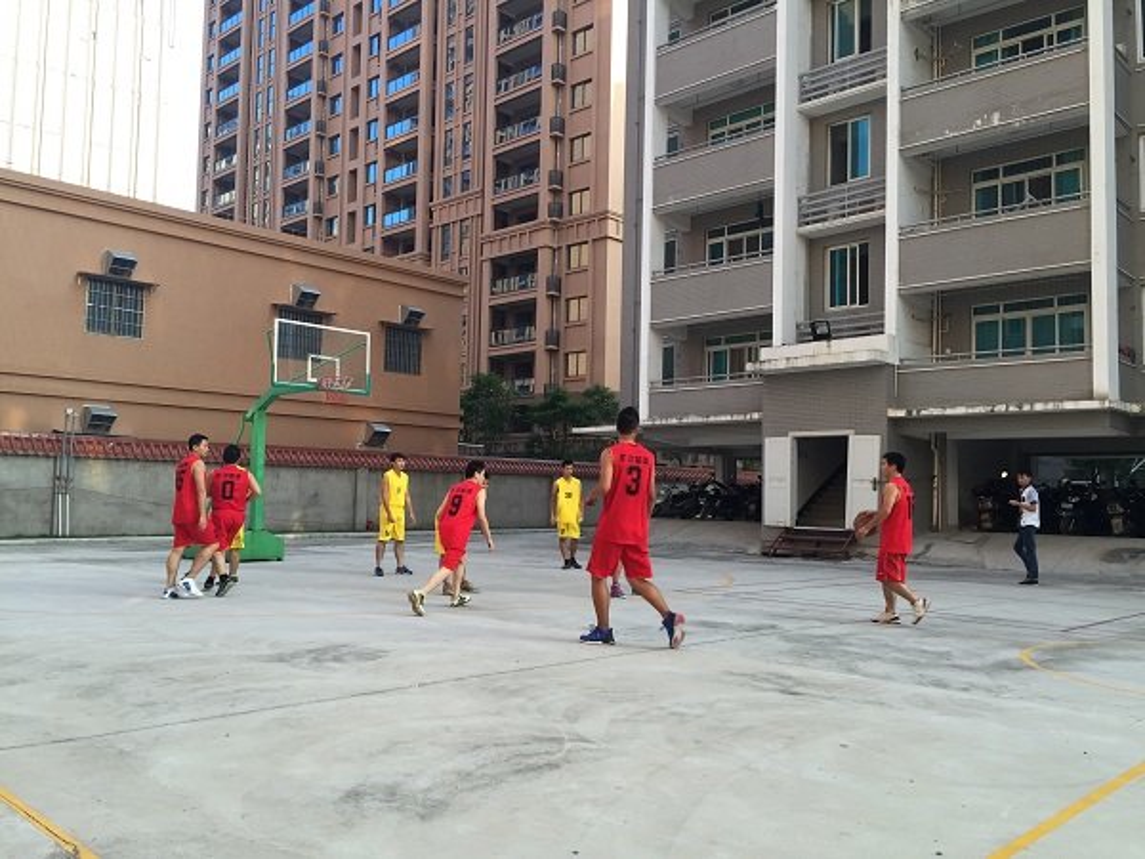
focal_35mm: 29
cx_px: 572
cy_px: 430
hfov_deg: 61.7
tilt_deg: +3.0
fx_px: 959
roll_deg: -2.1
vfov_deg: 48.2
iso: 32
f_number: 2.2
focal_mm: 4.15
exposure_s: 1/120
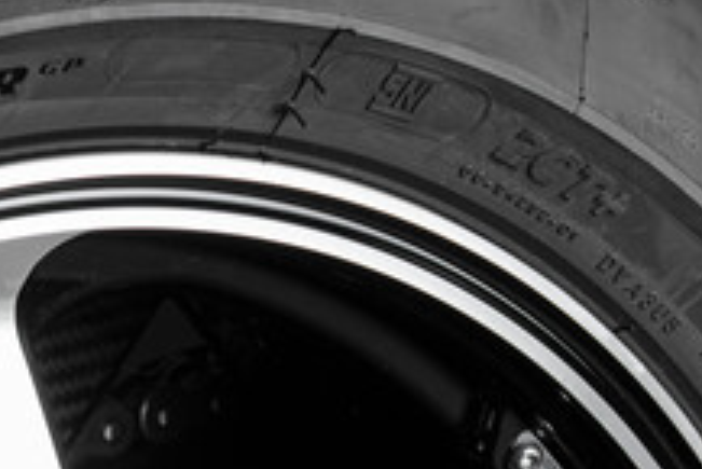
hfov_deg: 6.7
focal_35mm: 304
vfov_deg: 4.4
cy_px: 1249
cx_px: -104
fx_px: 5932
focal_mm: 55
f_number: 8
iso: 400
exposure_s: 1/160
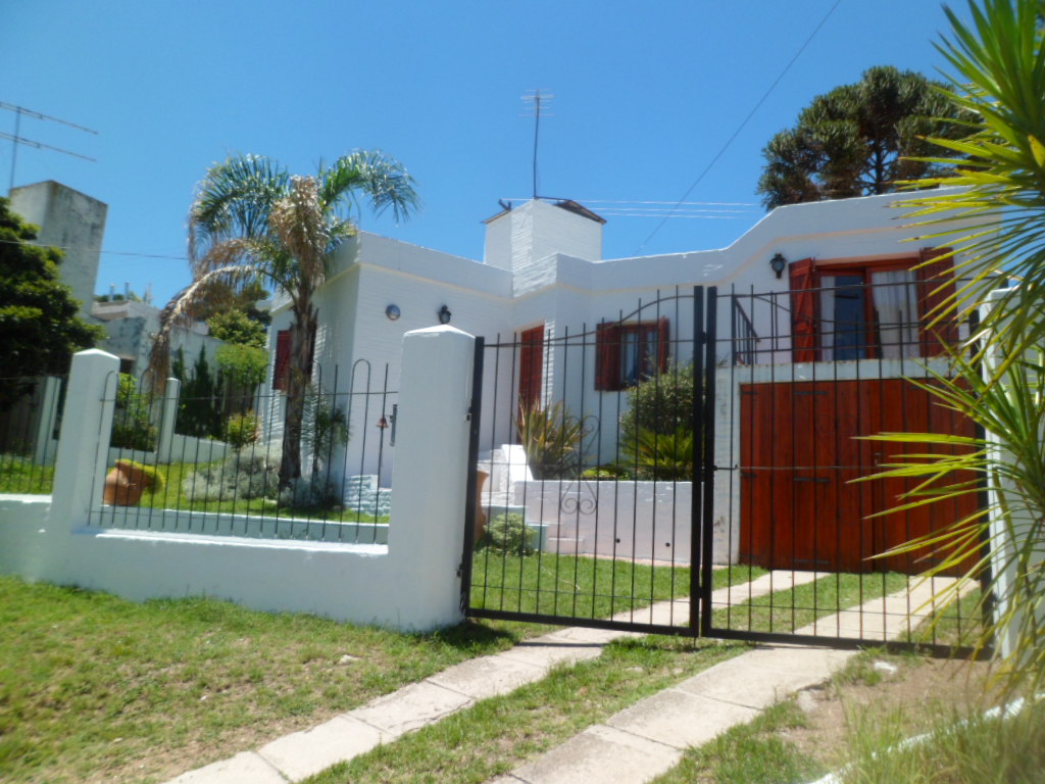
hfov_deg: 67.3
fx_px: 785
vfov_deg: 53.1
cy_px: 392
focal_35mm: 26
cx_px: 522
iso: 80
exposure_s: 1/1000
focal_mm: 4.9
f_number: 3.3
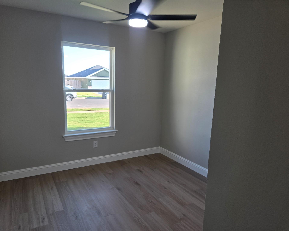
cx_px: 142
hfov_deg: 70.3
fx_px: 205
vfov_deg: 58.8
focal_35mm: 24
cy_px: 116
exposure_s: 1/120
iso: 50
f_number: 1.8
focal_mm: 5.4
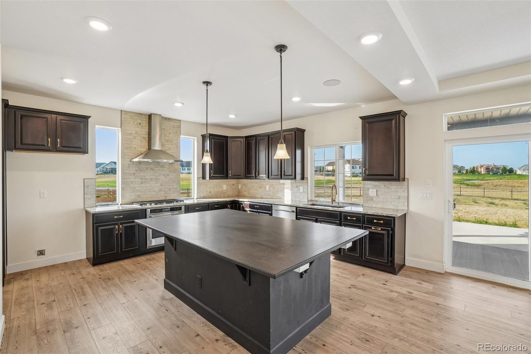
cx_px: 266
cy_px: 177
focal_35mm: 15
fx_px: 221
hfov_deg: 100.4
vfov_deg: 77.3
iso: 400
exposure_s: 1/50
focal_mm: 10
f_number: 8
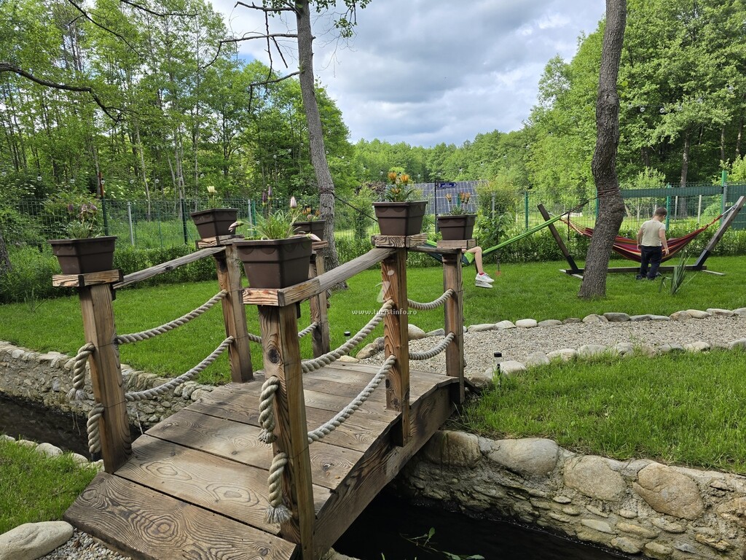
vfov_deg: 58.9
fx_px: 496
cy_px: 280
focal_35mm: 23
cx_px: 373
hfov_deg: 73.9
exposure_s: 1/416
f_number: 1.7
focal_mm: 6.3
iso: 12
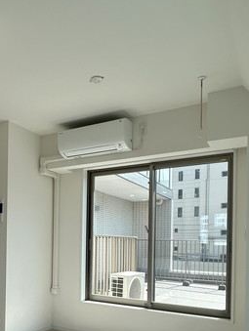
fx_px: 316
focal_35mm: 33
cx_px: 73
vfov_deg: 53.2
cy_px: 241
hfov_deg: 42.1
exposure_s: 1/399
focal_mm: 1.54
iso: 32
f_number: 2.4
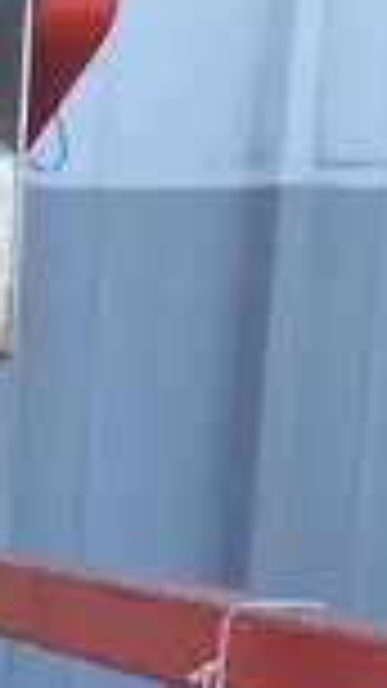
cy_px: 884
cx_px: -621
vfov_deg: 15.1
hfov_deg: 8.1
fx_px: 2482
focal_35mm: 136
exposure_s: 1/373
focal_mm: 4.25
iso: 32
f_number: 1.8
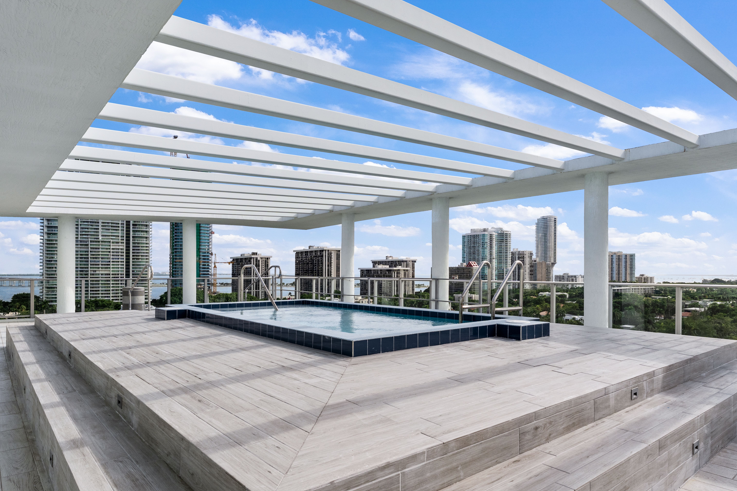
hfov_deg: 78.2
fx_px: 453
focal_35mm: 22
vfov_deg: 56.9
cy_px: 266
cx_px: 387
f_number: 11
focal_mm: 18.1
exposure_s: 1/500
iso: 320
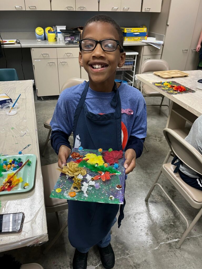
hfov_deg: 53.1
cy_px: 134
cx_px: 101
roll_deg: -1.4
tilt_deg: -33.5
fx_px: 202
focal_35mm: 26
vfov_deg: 67.3
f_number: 1.6
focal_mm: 5.1
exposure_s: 1/60
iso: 125
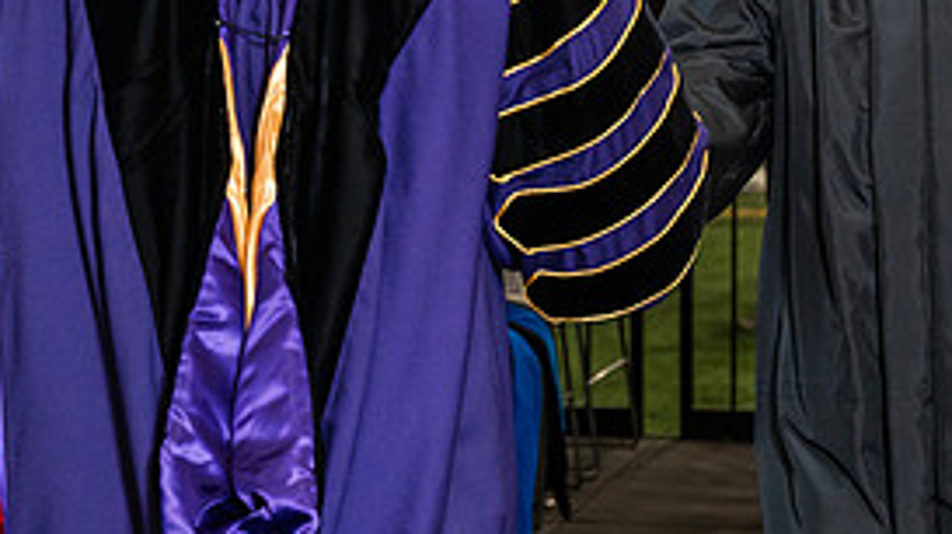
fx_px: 3934
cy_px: -58
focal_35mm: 156
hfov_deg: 13.8
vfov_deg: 7.7
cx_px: 670
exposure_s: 1/200
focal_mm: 70
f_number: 4.5
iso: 1250
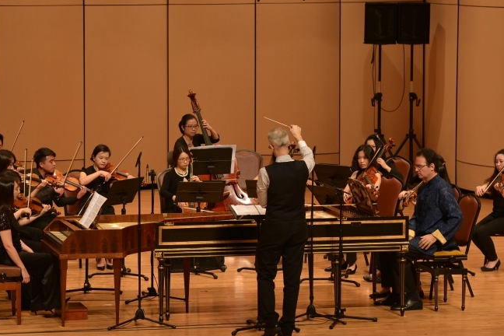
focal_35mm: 166
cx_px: 169
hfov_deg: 12.4
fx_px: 2324
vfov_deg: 8.3
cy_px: 135
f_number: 4
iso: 400
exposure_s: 1/125
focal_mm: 105
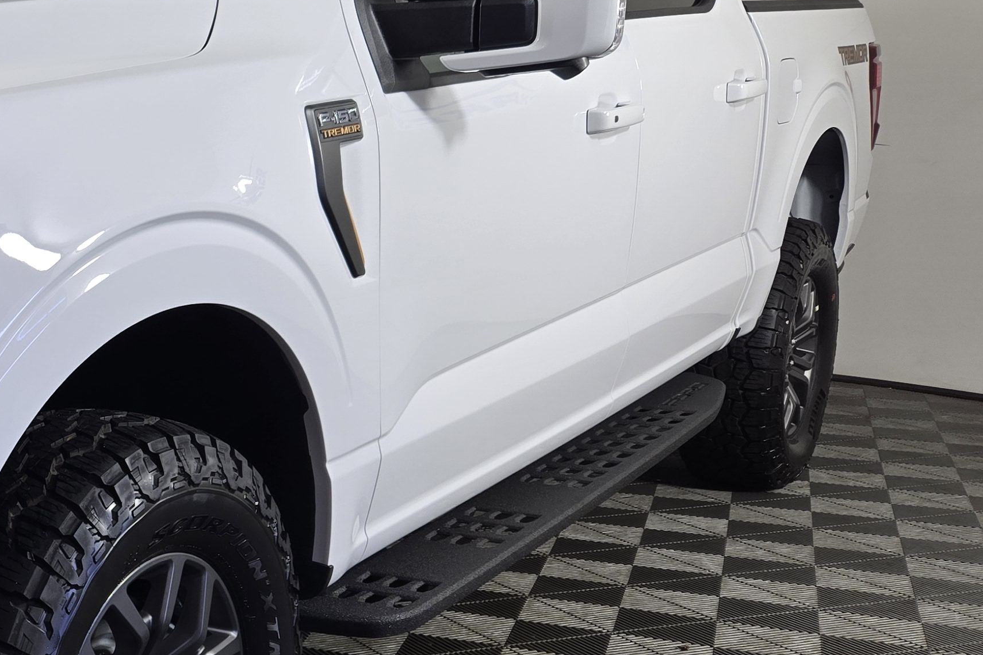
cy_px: 385
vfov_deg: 24.2
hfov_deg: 31.3
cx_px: -125
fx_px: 1529
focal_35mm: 56
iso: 50
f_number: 1.8
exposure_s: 1/120
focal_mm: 5.4
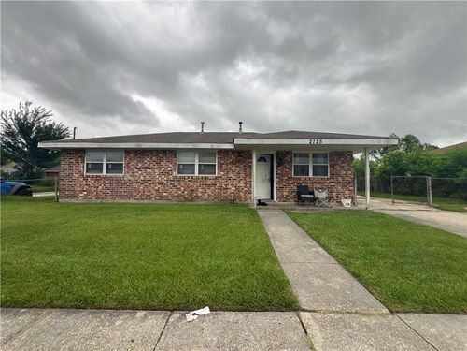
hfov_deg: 106.2
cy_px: 176
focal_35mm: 13
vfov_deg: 89.9
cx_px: 234
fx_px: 175
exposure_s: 1/254
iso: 32
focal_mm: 1.57
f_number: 1.8
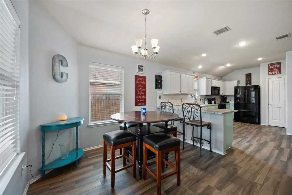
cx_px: 146
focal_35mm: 14
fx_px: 114
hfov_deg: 104.2
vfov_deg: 81.2
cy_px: 98
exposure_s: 1.3
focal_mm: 14
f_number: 9
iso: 200
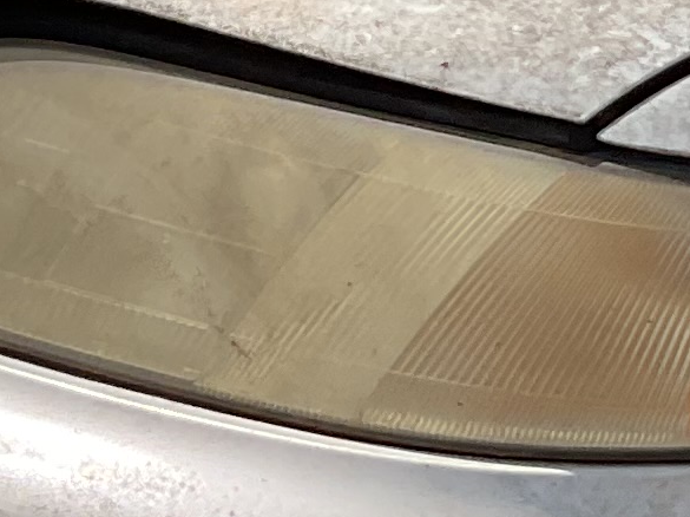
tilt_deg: -14.0
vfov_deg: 7.4
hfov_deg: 9.2
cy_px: 289
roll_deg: -9.6
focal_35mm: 200
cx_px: 1411
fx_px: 3984
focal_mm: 3
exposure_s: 1/2801
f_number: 1.8
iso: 16
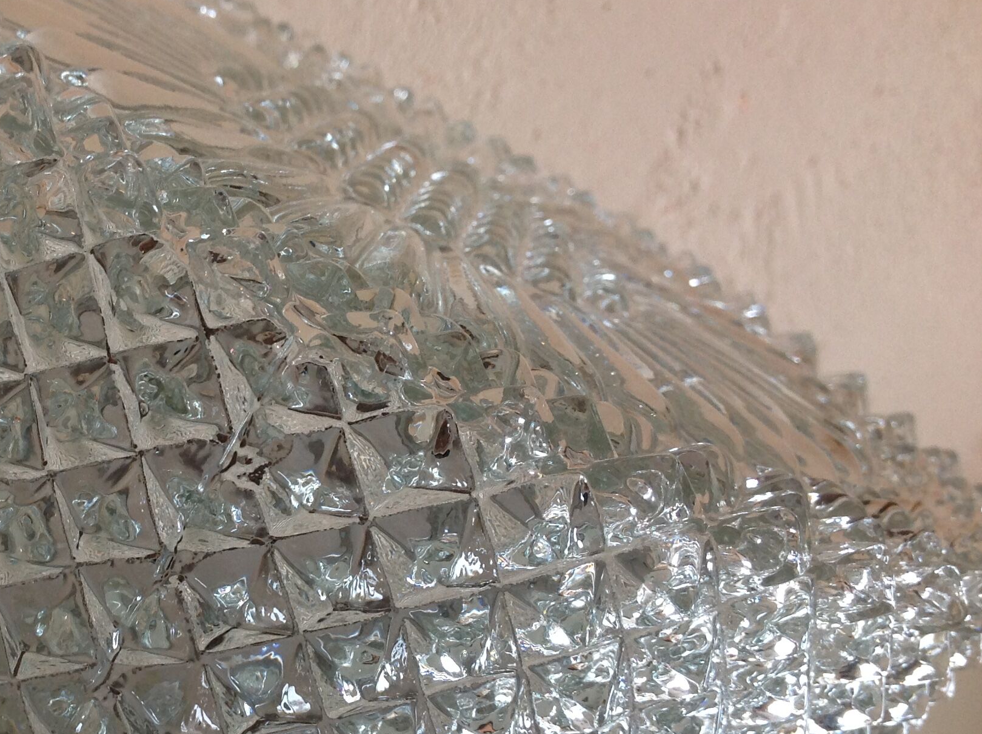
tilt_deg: -20.2
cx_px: 204
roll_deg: -30.0
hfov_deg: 33.5
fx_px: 1586
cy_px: 473
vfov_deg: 25.9
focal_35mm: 56
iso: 100
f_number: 2.4
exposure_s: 1/15
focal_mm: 4.28
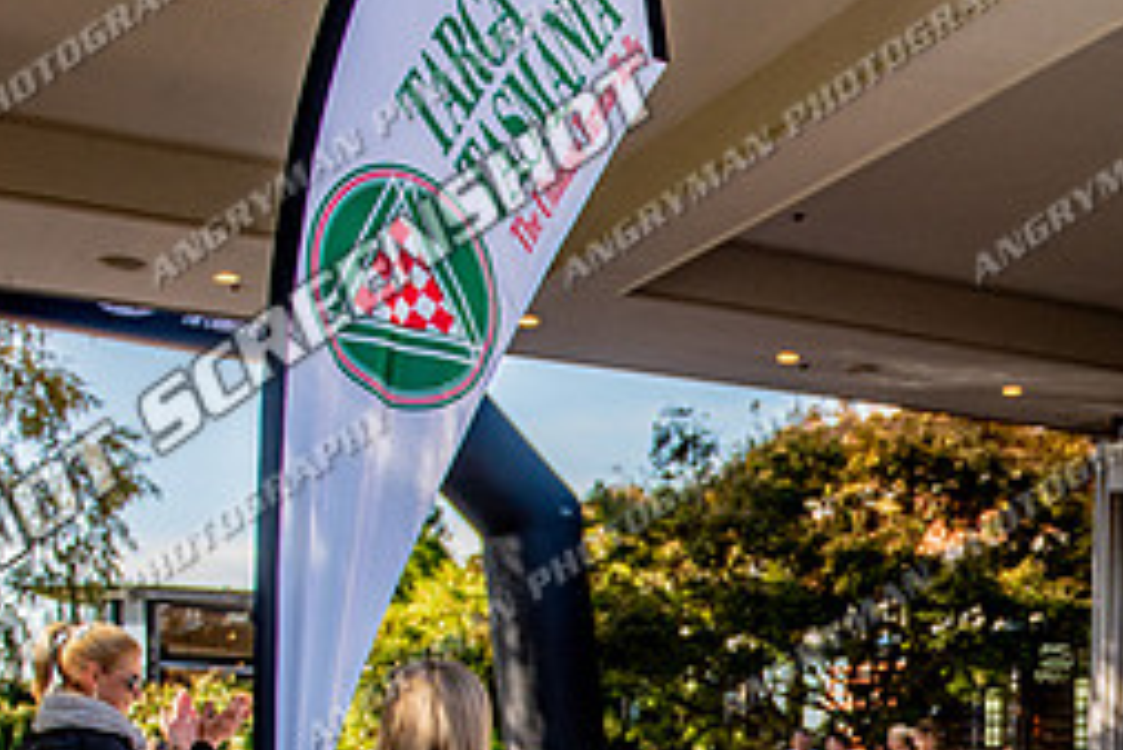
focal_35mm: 64
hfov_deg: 29.2
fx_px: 1998
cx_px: 1150
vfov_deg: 19.6
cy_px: 981
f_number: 2.8
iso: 500
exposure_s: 1/2500
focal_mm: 24
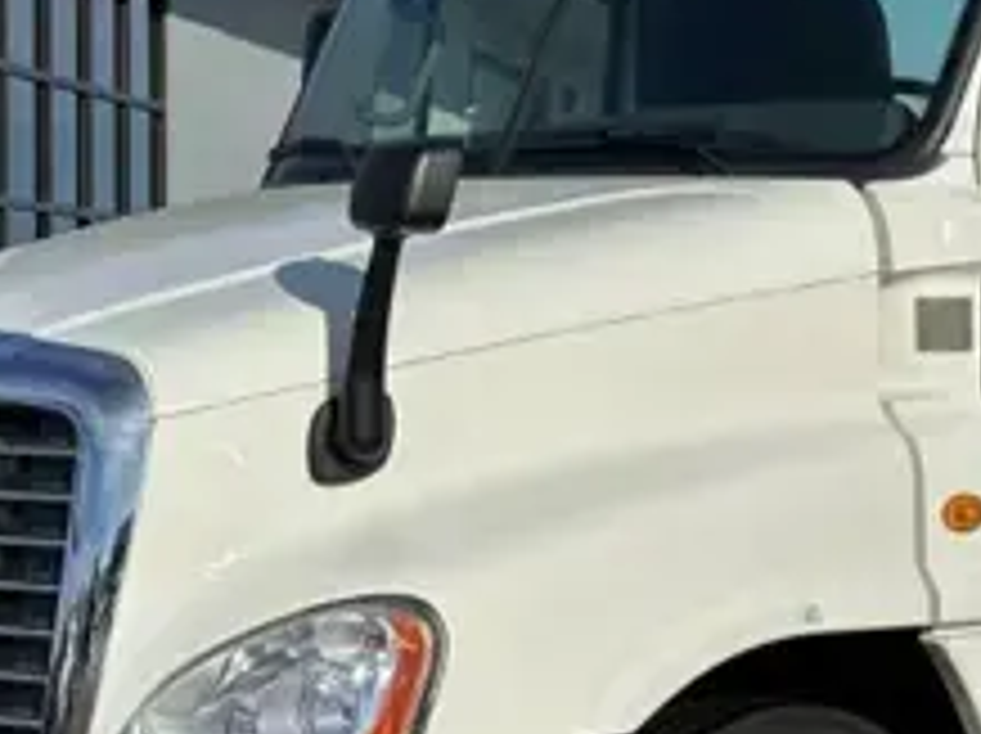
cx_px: 932
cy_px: 491
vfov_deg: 10.5
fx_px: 3991
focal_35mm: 141
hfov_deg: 13.8
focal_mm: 6.86
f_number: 1.78
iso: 64
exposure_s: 1/12048
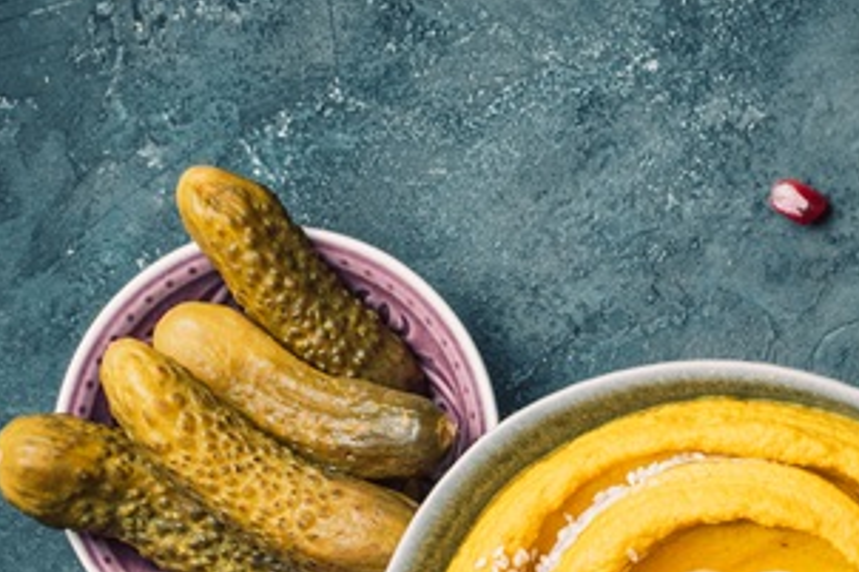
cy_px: 807
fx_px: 4746
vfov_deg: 6.8
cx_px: 1453
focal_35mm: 199
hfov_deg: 9.9
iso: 50
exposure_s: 1/60
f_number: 10
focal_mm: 50
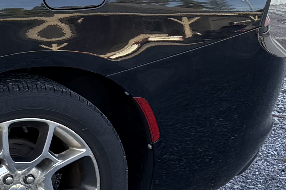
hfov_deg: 12.1
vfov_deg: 10.1
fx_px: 1081
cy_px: 100
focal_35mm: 136
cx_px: -395
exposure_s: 1/470
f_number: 1.78
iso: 80
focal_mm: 6.76
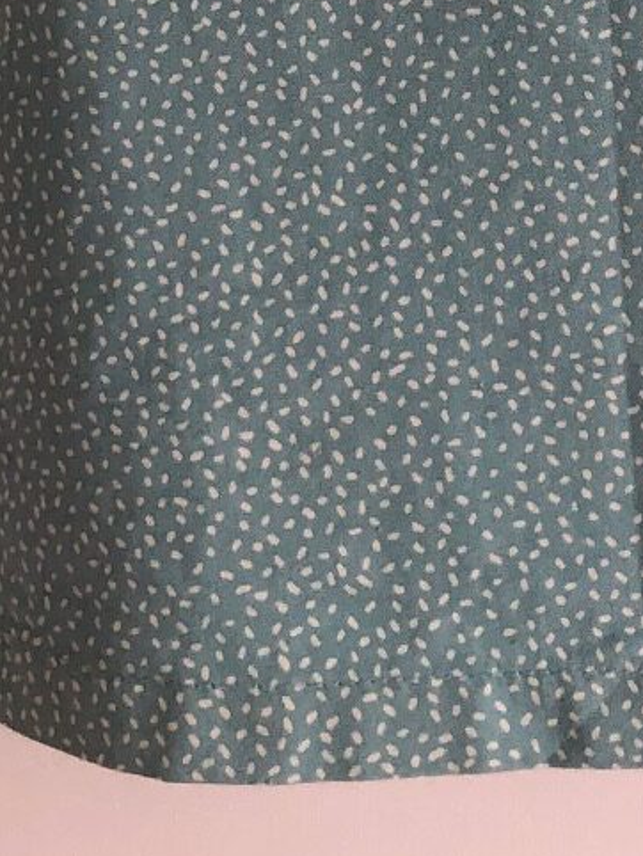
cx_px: 799
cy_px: -739
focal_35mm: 117
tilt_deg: -6.2
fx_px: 2895
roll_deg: +1.7
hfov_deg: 12.3
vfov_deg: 14.5
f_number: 1.8
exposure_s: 1/120
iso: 50
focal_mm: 3.99
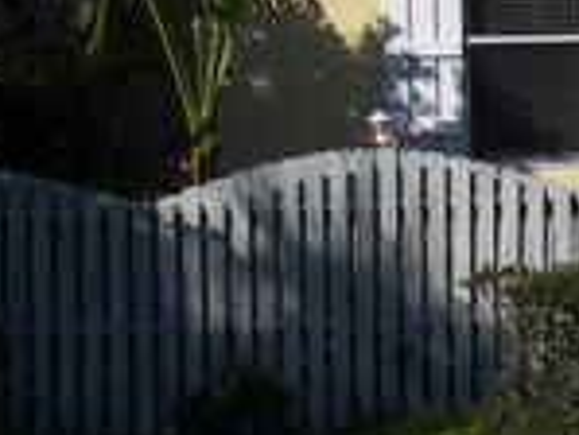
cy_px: 111
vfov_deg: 5.0
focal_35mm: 300
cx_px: 1146
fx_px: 5022
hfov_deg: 6.4
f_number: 5.6
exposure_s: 1/500
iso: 64
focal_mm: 10.6
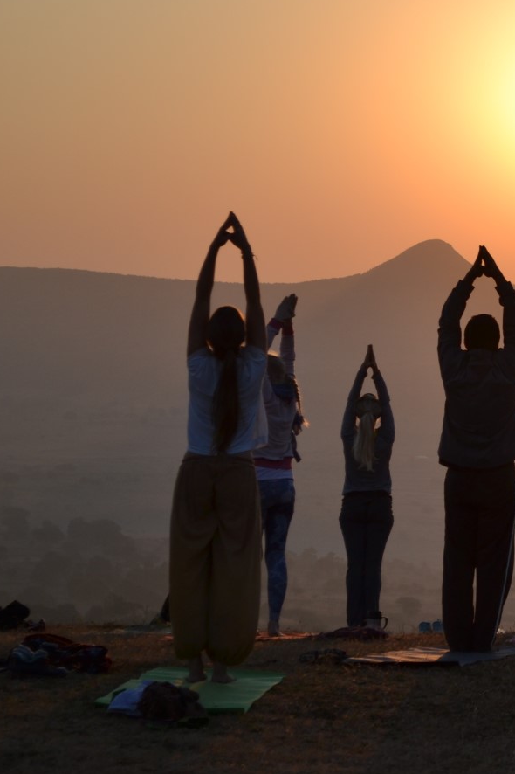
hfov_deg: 8.9
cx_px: 697
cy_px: 377
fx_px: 3241
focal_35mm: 151
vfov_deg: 13.6
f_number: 7.1
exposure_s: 1/500
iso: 100
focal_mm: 55
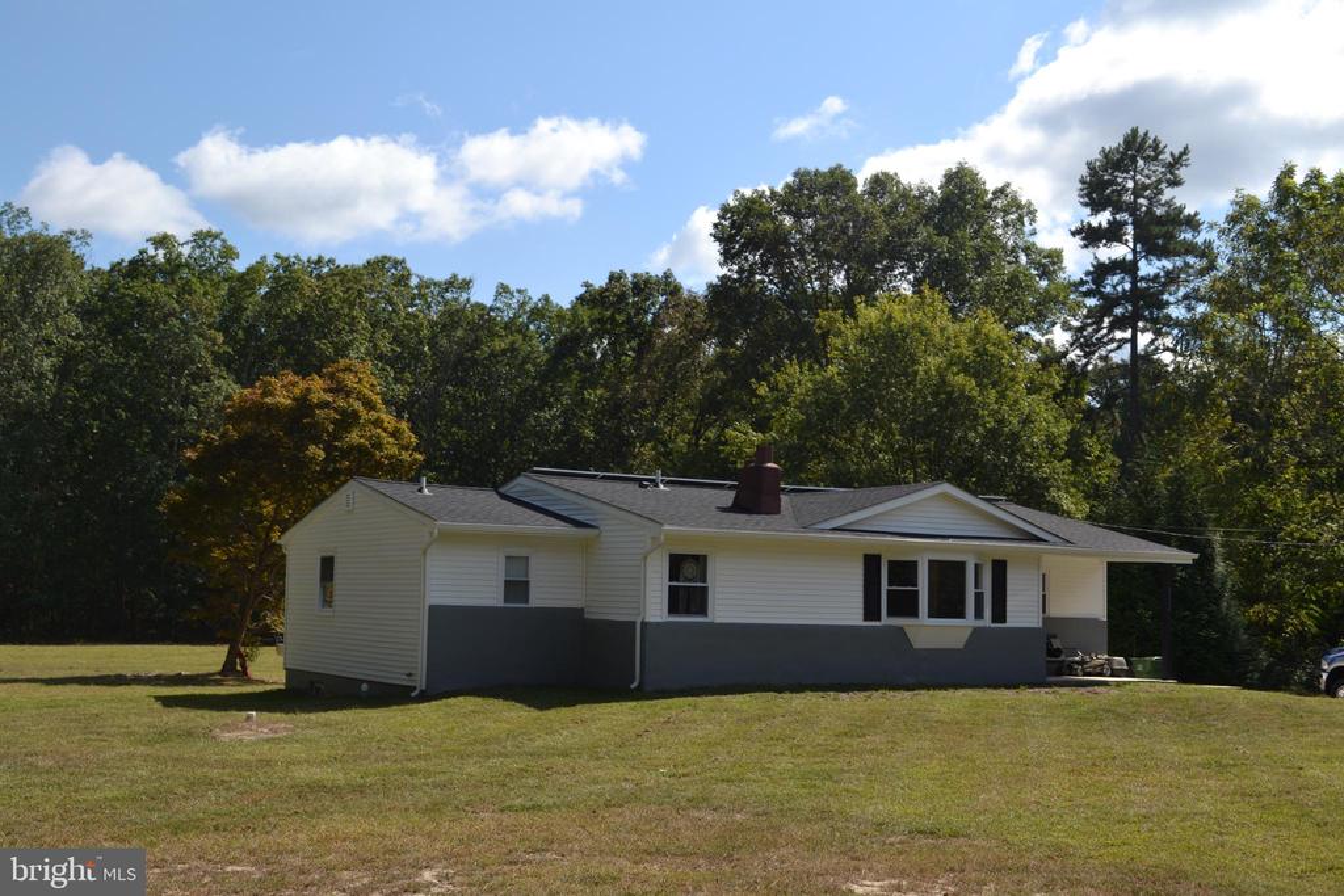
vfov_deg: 31.9
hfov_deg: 46.4
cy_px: 448
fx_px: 1568
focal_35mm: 42
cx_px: 672
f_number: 9
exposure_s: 1/200
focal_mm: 28
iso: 100
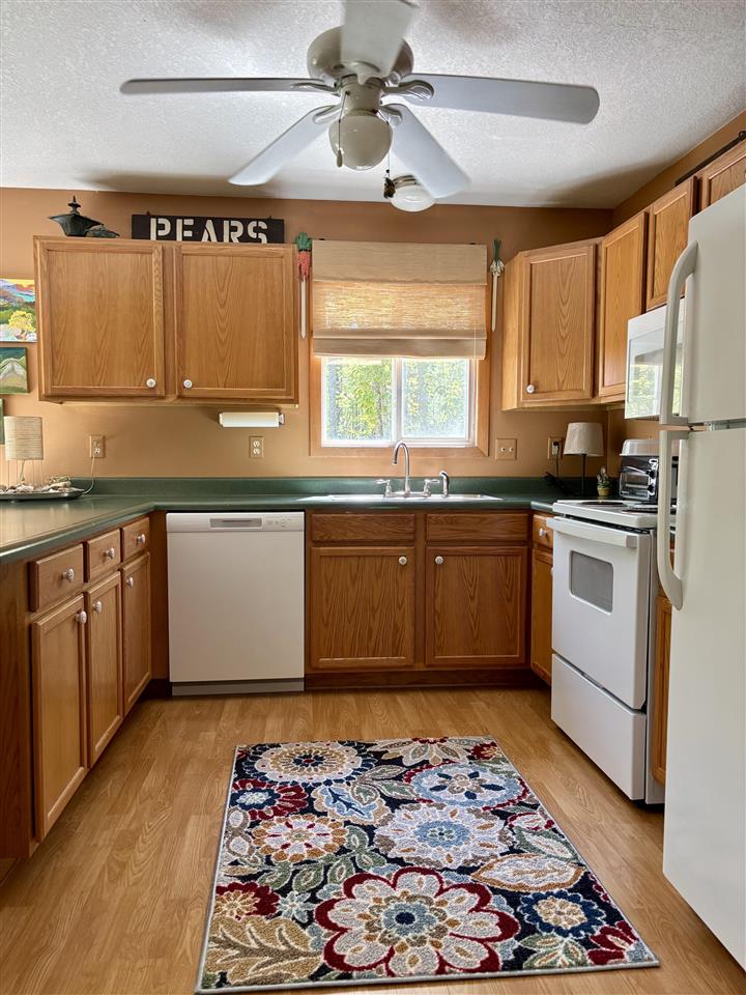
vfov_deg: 67.3
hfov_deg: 53.1
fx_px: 747
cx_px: 373
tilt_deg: -3.0
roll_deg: -0.8
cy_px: 498
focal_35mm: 26
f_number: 1.6
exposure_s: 1/120
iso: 125
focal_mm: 5.96
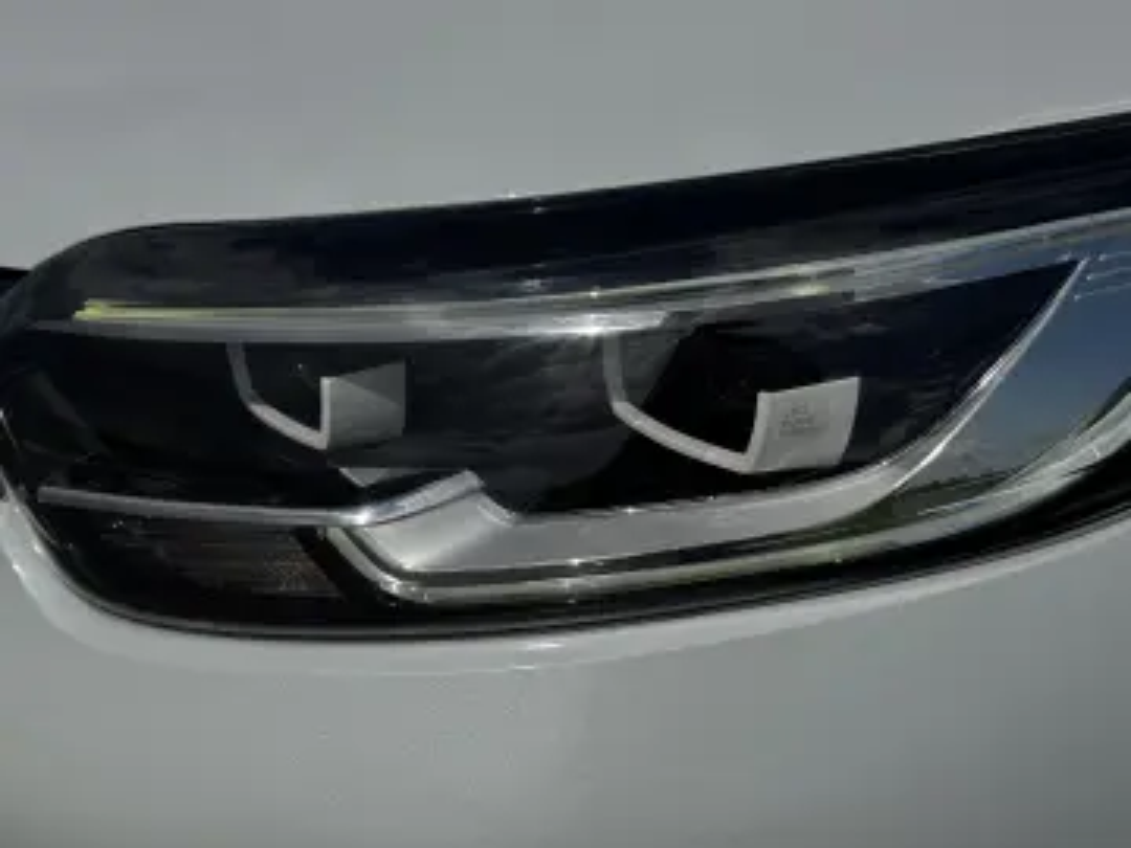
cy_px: 424
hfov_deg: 39.7
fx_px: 1568
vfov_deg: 30.3
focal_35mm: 48
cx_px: 566
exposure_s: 1/15385
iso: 50
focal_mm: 6.76
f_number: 1.78
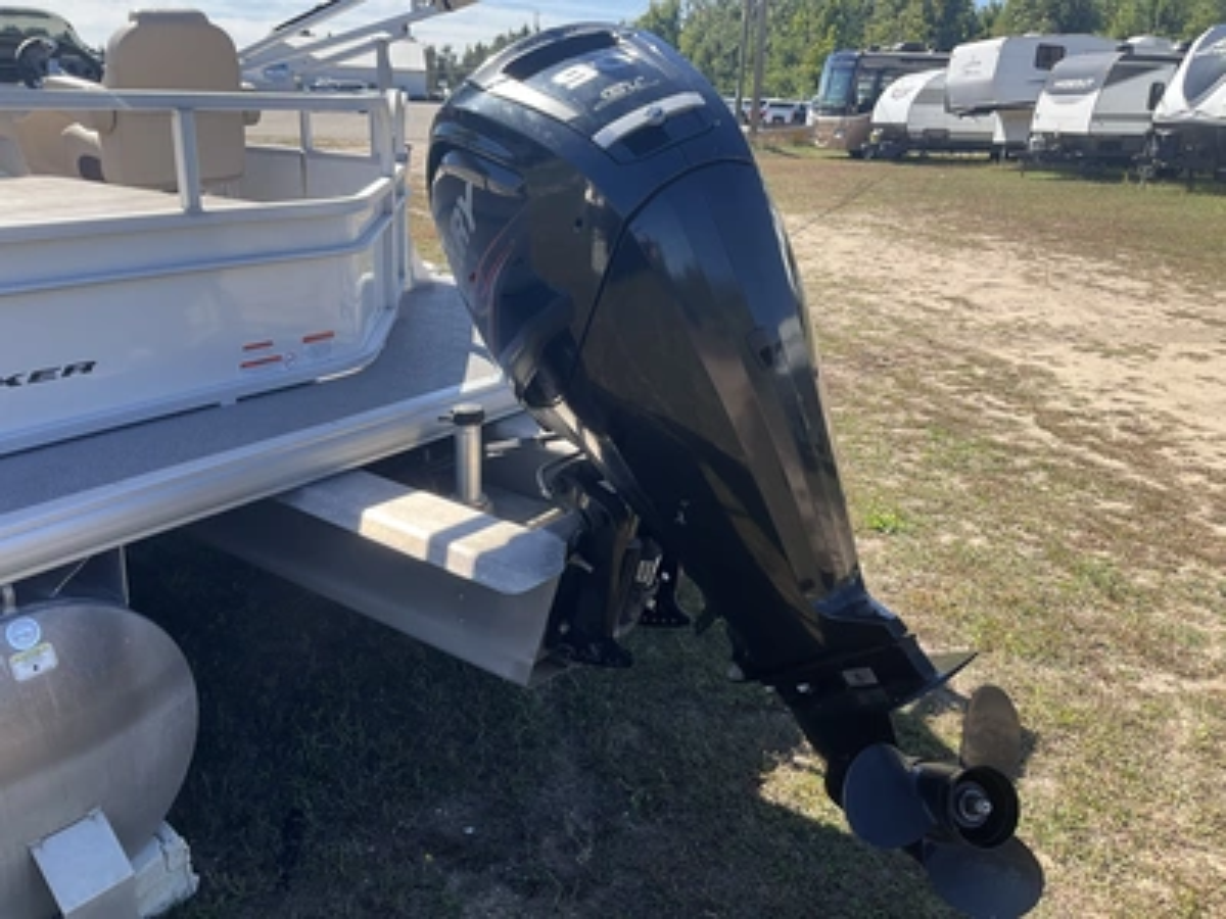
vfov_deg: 48.2
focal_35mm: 29
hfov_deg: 61.7
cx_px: 613
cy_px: 460
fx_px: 1027
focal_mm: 3
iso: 25
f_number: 1.8
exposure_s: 1/635
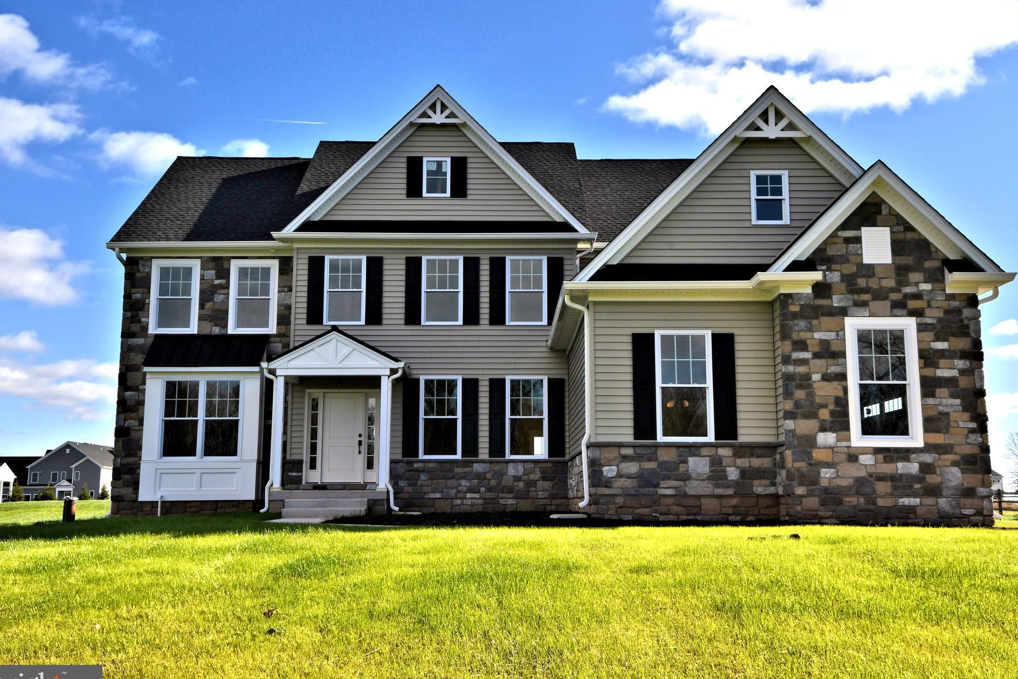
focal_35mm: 39
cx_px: 534
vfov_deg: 34.2
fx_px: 1103
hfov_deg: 49.5
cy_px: 337
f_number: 13
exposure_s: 1/250
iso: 200
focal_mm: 24
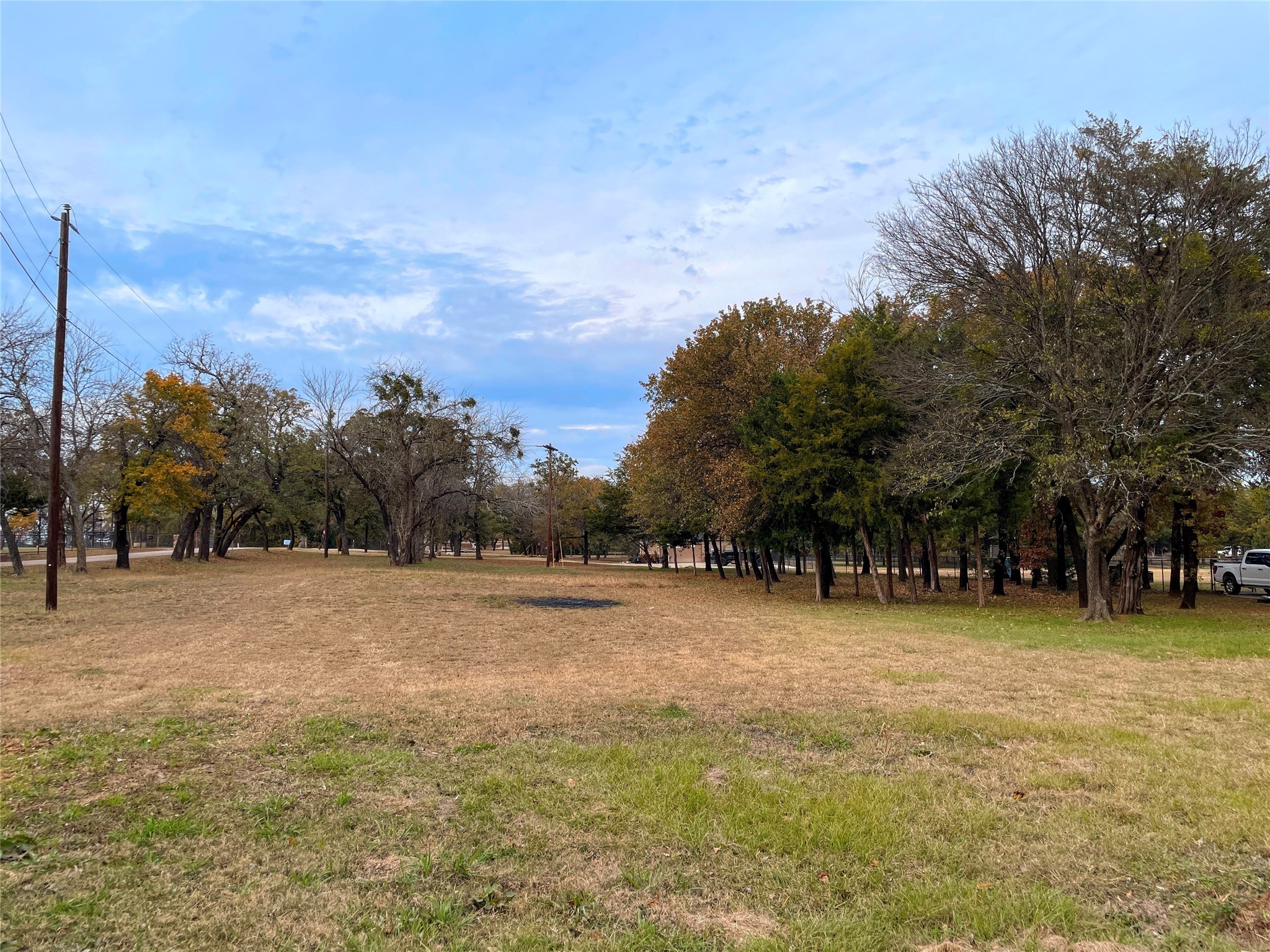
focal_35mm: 26
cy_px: 476
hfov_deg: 67.3
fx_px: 954
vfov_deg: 53.1
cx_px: 635
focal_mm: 4.2
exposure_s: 1/600
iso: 32
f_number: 1.6
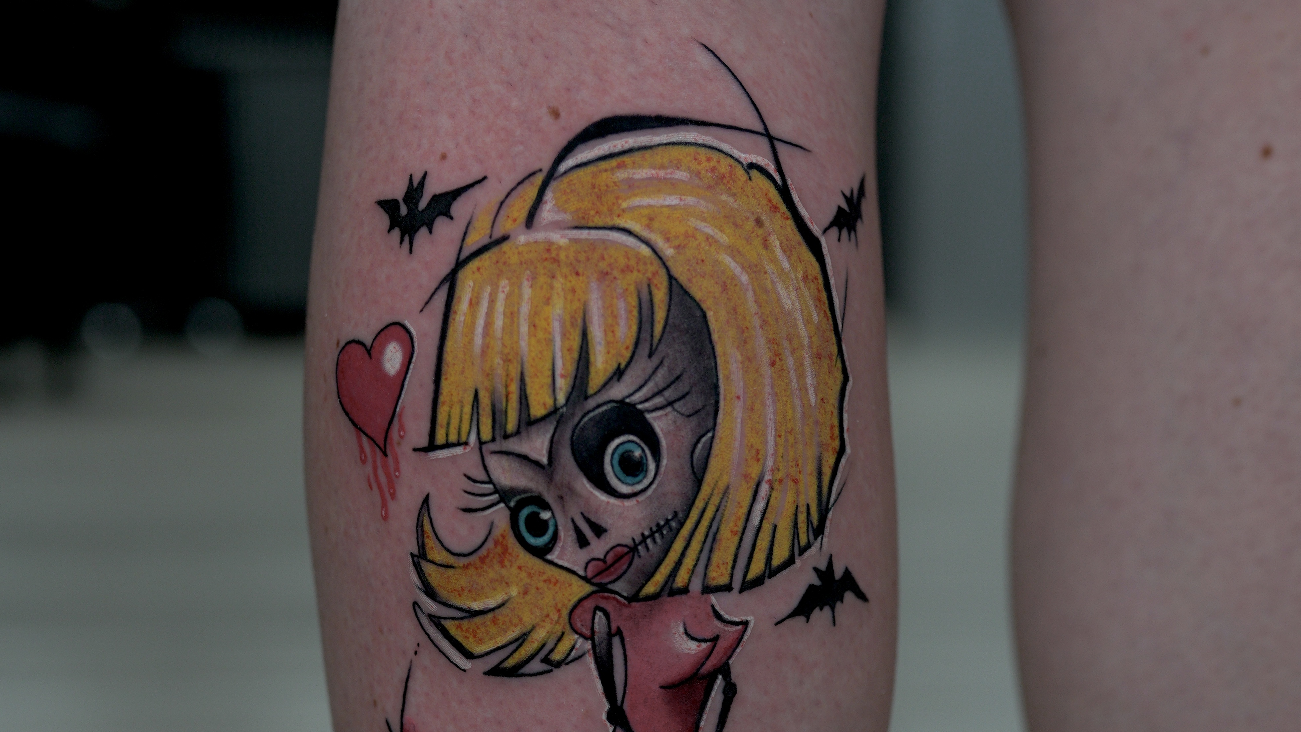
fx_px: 1932
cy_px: 745
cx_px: 639
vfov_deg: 20.7
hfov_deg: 37.2
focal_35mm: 56
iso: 500
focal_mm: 35
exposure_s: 1/80
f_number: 3.2
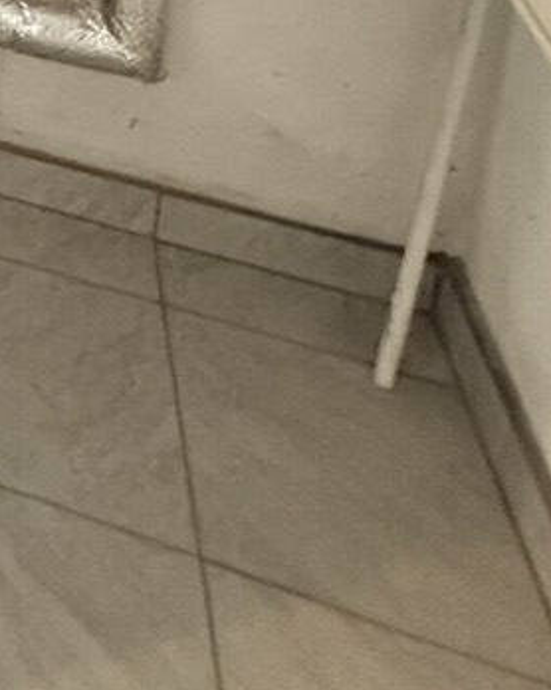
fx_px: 1122
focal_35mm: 55
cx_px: -468
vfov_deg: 23.2
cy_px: -472
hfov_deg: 19.6
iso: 800
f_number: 2.2
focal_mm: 2.22
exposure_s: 1/50
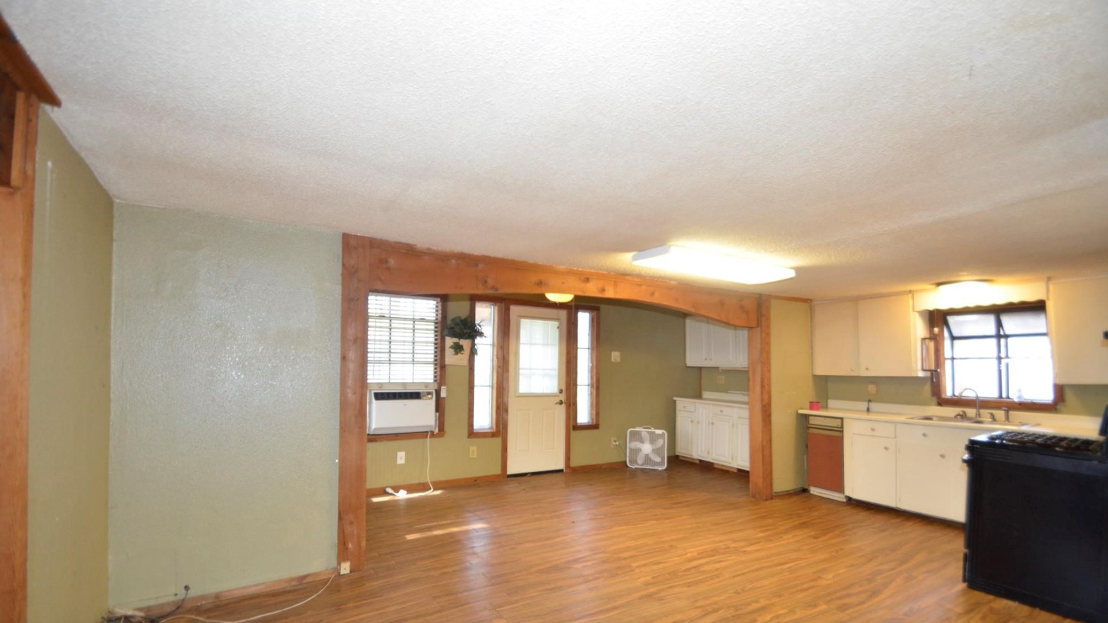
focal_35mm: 16
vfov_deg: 66.9
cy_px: 345
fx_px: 470
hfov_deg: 99.4
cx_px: 545
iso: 800
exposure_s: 1/60
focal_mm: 10
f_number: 4
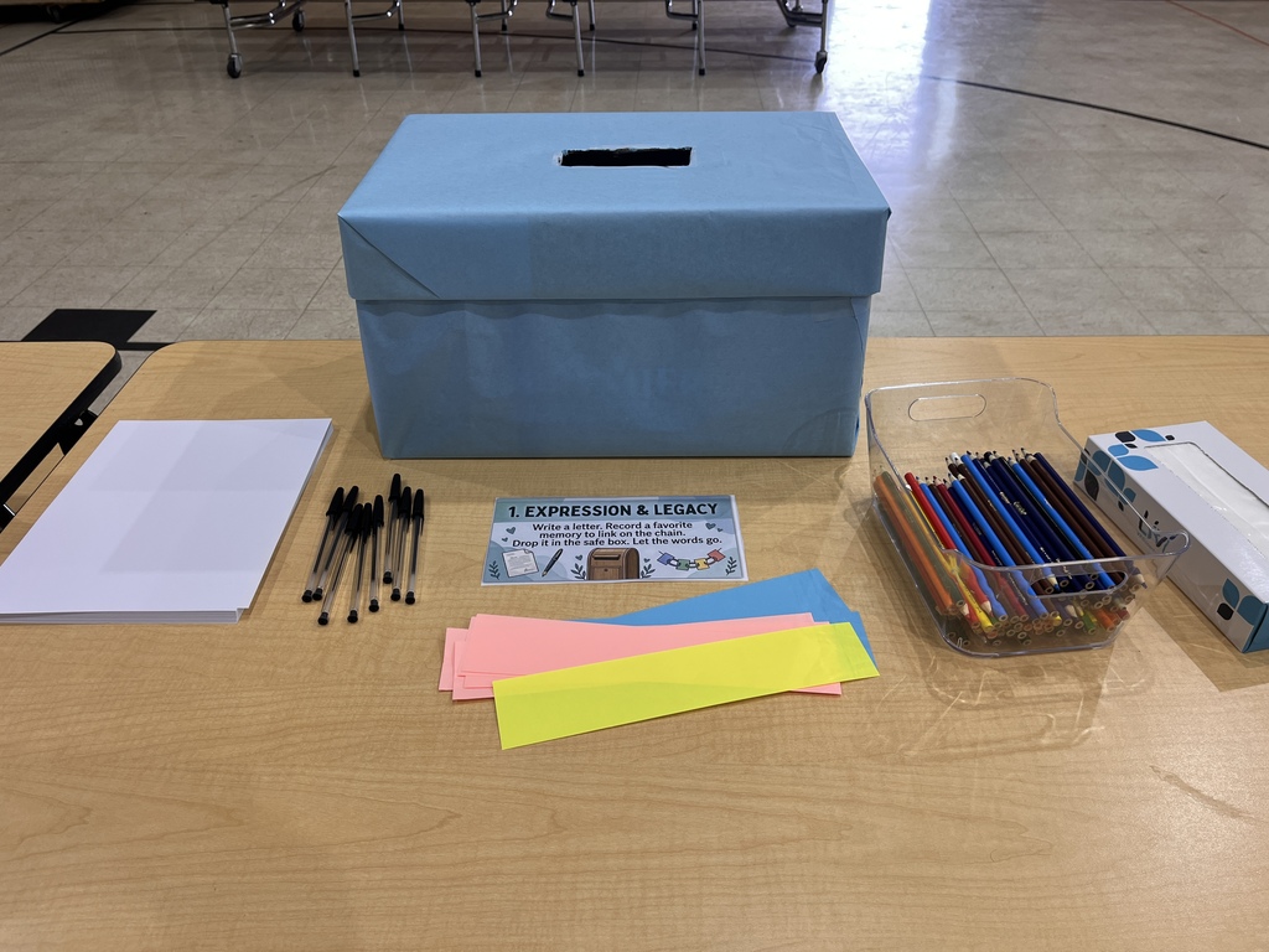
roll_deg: +0.6
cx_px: 634
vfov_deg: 53.1
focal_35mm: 26
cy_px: 476
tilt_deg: -36.2
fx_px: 953
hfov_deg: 67.3
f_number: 1.6
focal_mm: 5.1
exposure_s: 1/120
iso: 50
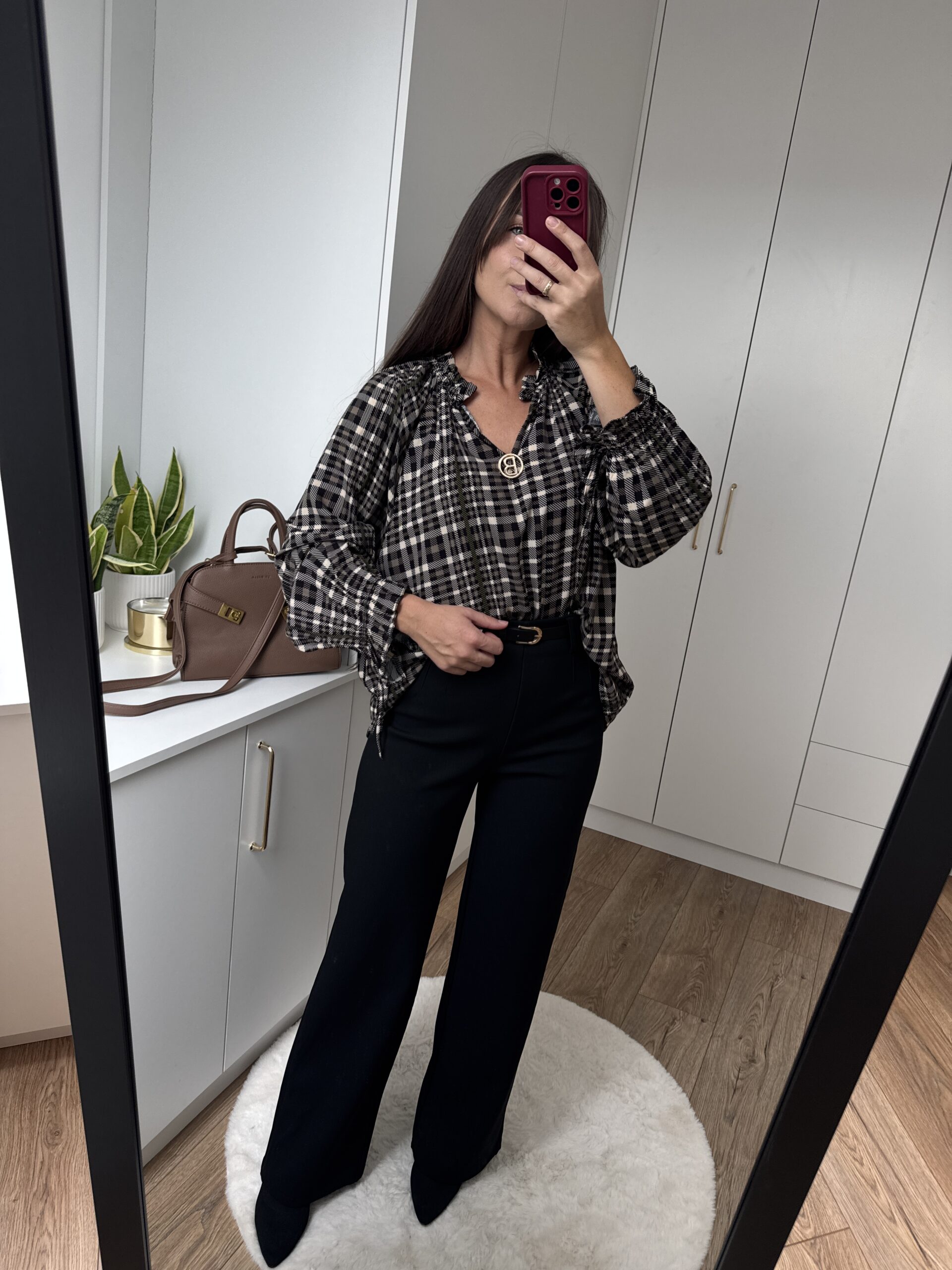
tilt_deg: -37.3
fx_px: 880
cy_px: 635
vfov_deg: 71.6
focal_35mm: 24
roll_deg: -5.1
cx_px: 476
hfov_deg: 56.8
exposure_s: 1/121
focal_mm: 6.76
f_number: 1.78
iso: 100
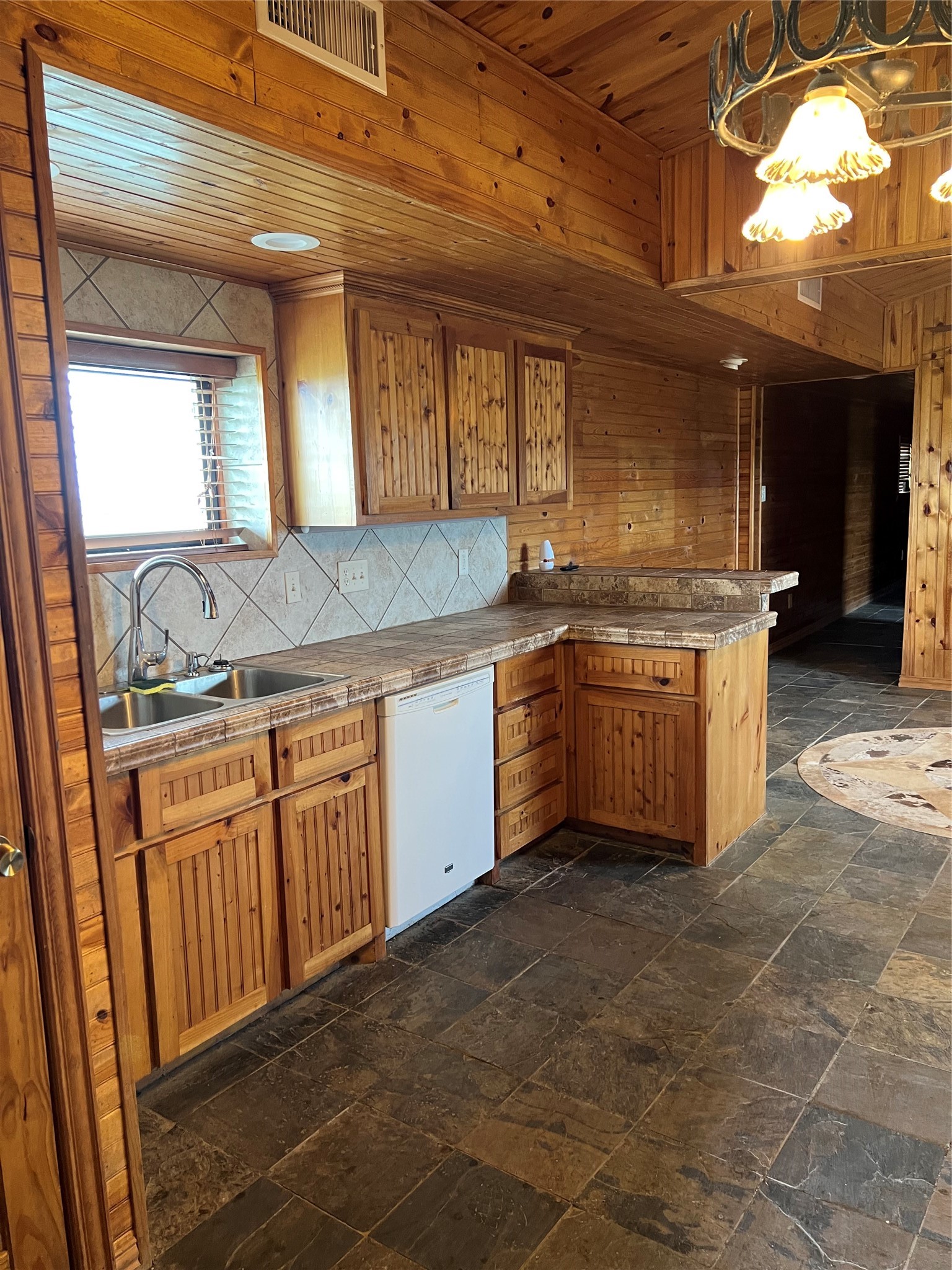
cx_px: 476
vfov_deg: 67.3
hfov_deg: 53.1
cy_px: 635
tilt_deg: -7.8
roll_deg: +2.2
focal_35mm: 26
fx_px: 953
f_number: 1.5
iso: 250
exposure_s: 1/60
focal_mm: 5.7
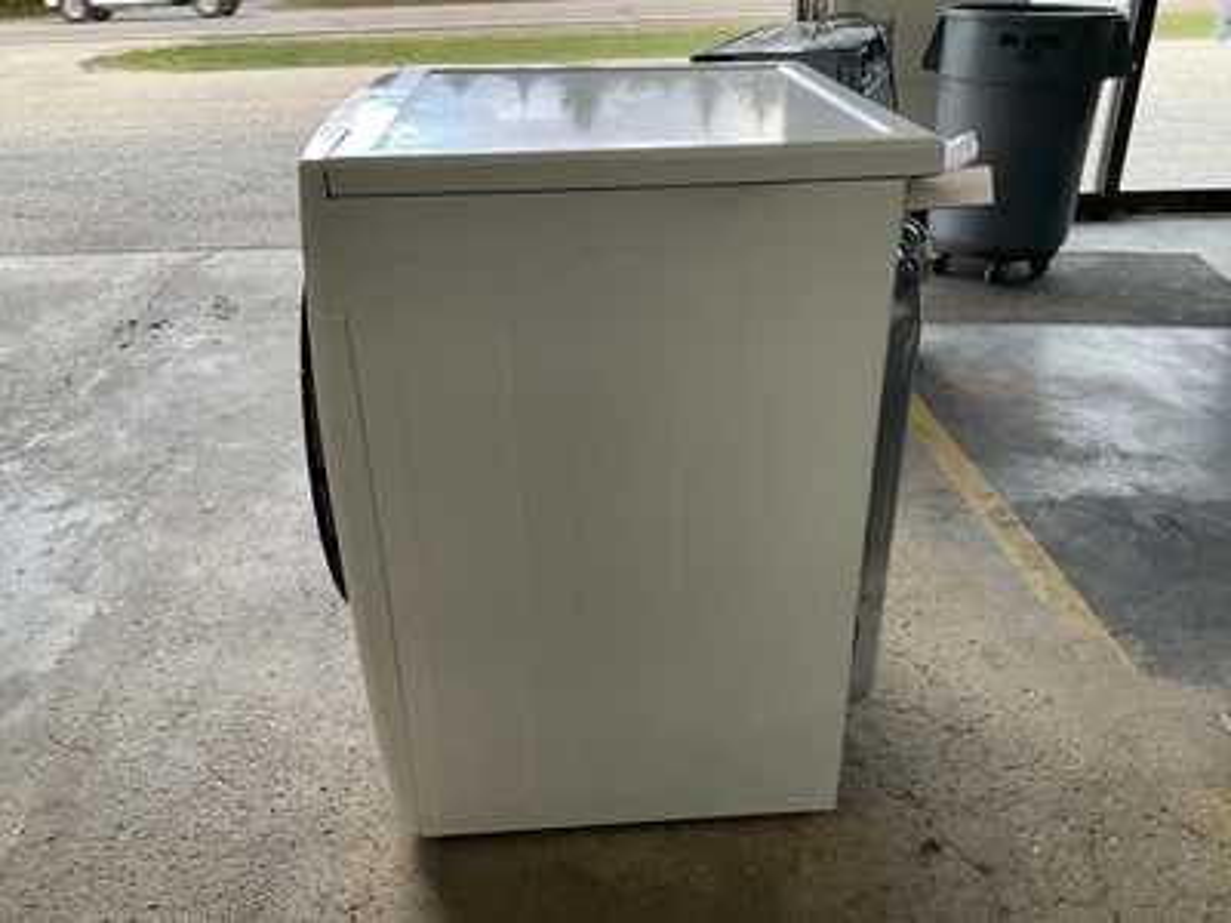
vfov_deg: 48.2
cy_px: 462
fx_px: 1031
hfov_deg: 61.7
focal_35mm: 29
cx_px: 616
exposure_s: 1/60
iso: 64
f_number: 1.8
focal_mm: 3
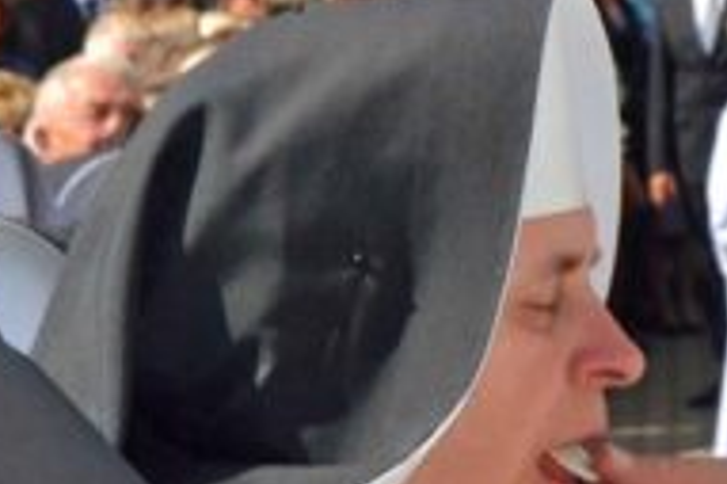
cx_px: 796
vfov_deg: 4.8
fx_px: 5683
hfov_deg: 7.3
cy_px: 732
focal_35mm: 282
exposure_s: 1/200
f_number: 9
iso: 100
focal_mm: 35
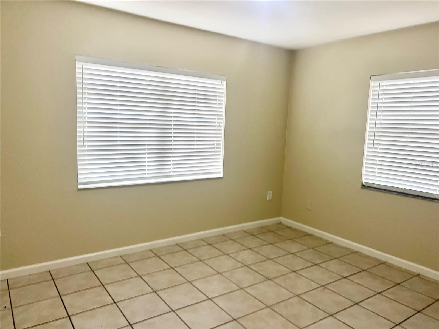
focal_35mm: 26
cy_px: 164
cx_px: 220
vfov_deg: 53.1
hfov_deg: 67.3
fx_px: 330
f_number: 1.5
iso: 100
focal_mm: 5.7
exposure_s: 1/60
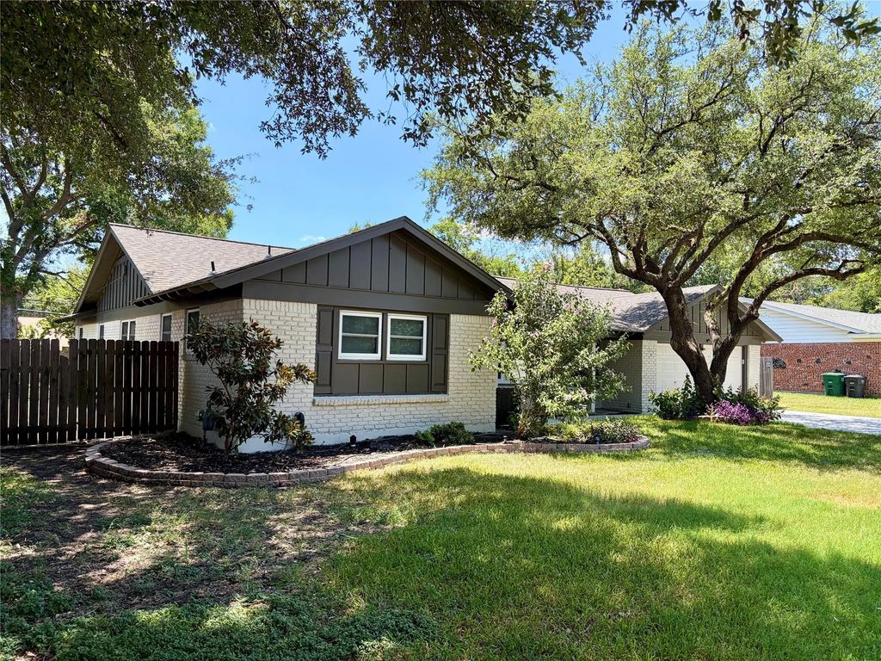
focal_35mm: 26
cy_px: 330
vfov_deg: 53.1
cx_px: 440
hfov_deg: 67.3
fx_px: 662
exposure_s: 1/1239
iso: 64
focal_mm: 5.96
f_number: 1.6
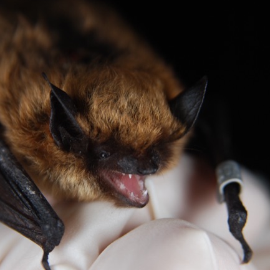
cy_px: 148
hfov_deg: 8.7
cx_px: 109
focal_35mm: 201
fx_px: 1772
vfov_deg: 8.7
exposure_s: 1/125
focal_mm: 85
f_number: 5.6
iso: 100
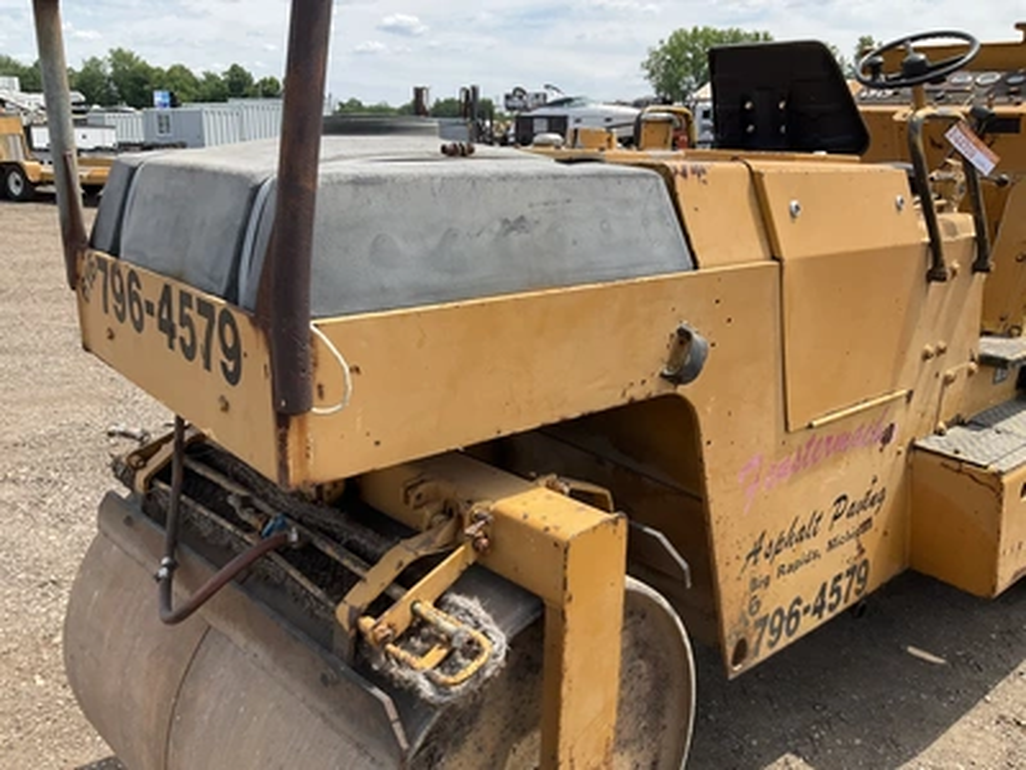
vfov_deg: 48.2
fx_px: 860
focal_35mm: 29
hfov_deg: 61.7
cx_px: 513
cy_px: 385
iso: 25
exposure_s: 1/898
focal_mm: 3
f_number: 1.8
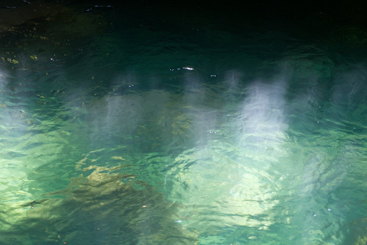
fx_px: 683
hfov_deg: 30.1
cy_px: 122
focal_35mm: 67
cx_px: 184
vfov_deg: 20.3
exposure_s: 1/60
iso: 640
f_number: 4
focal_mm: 44.4
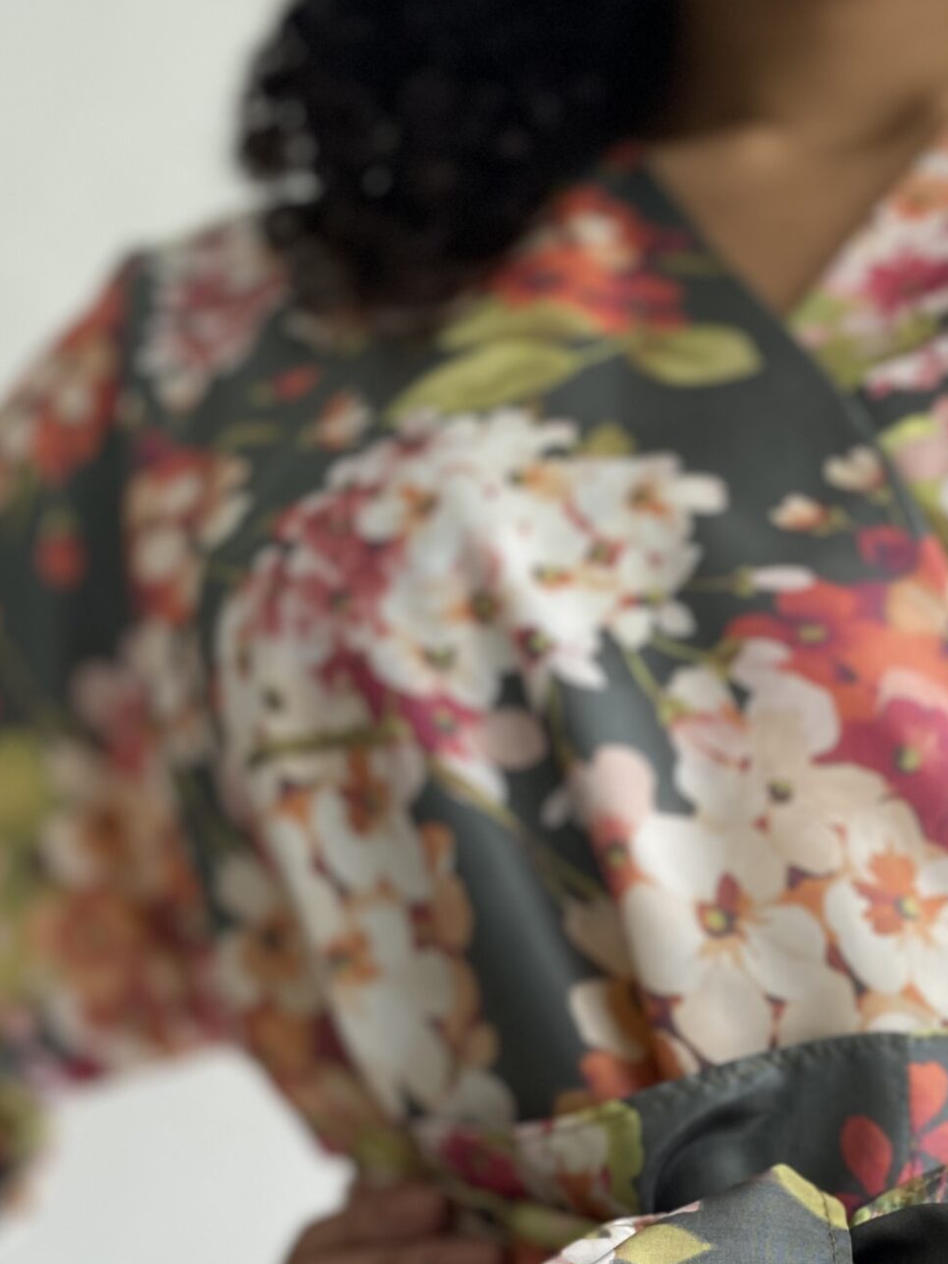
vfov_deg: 35.0
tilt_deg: +8.9
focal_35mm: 52
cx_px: 804
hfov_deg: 27.3
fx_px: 1899
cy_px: 1100
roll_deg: +1.3
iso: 125
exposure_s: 1/121
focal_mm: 4.25
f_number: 1.8
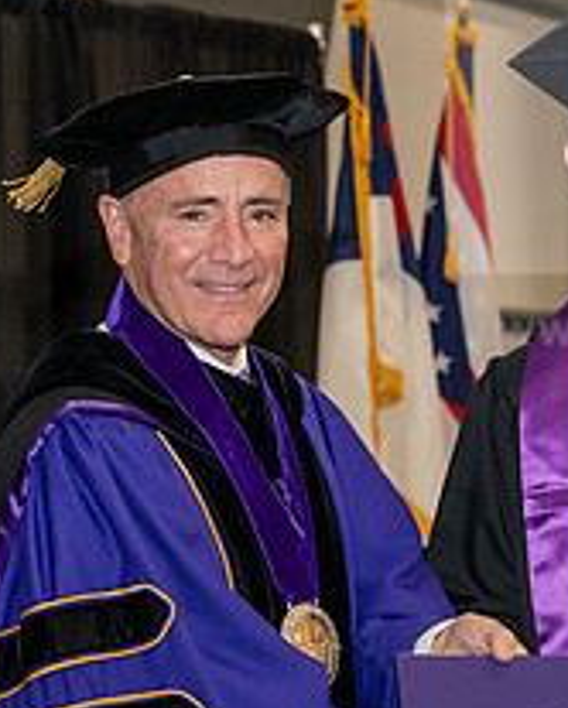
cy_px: 402
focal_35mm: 184
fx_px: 3861
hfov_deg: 8.4
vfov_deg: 10.5
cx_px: 342
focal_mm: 70
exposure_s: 1/200
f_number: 5.6
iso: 2500
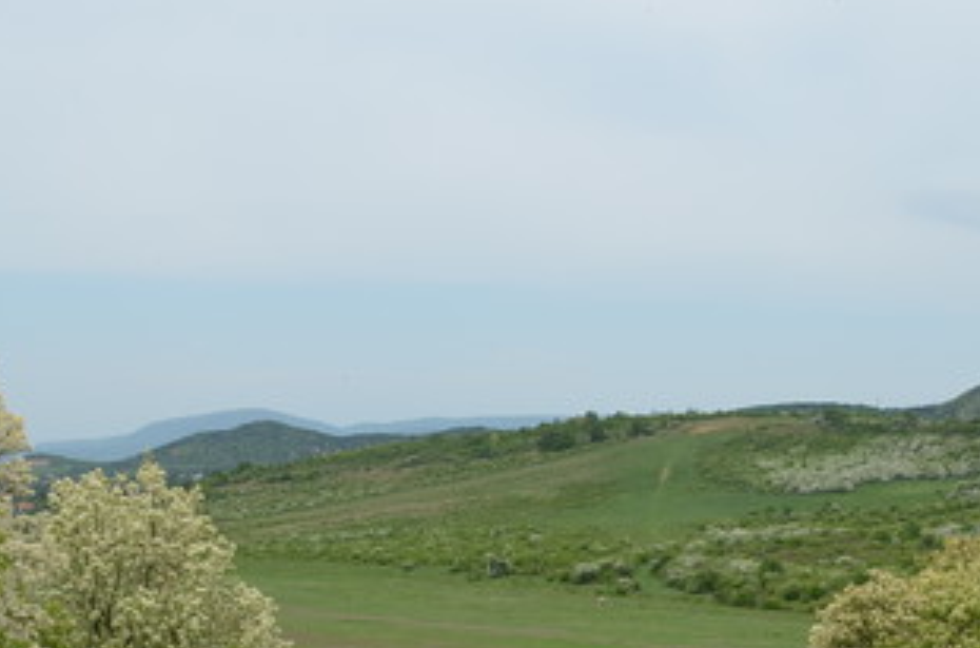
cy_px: 607
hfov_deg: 32.4
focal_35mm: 62
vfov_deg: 21.2
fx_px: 1683
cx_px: 591
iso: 200
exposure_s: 1/400
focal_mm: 20
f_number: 10
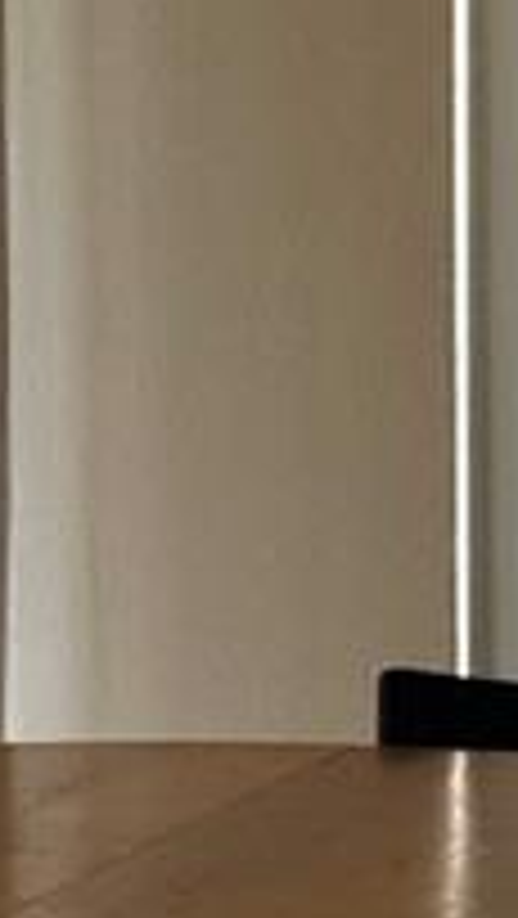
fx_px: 7484
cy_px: 752
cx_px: -257
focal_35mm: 307
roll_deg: +0.1
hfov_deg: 3.9
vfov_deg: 7.0
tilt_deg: -7.7
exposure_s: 1/60
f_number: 1.78
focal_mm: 6.86
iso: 50
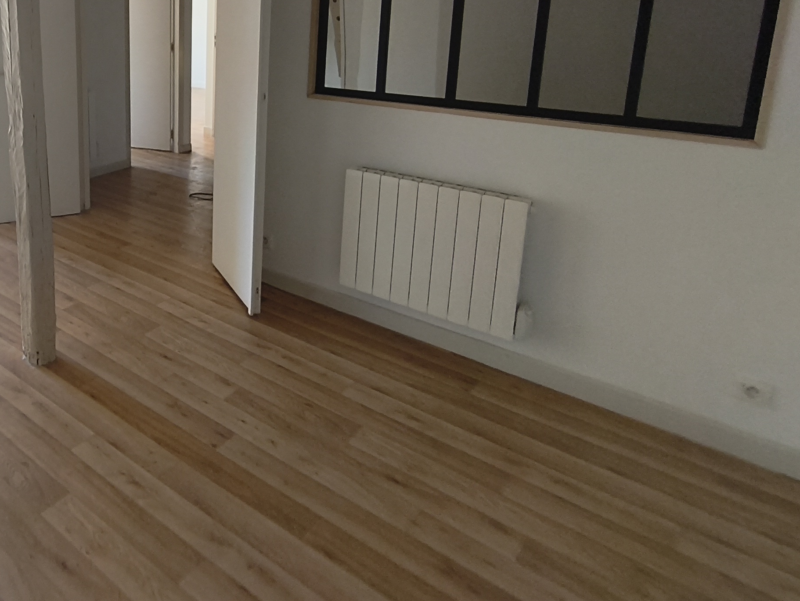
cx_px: 91
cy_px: 128
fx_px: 624
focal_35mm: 27
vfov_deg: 48.7
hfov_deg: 56.9
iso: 64
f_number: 2.2
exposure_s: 1/50
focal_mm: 1.65
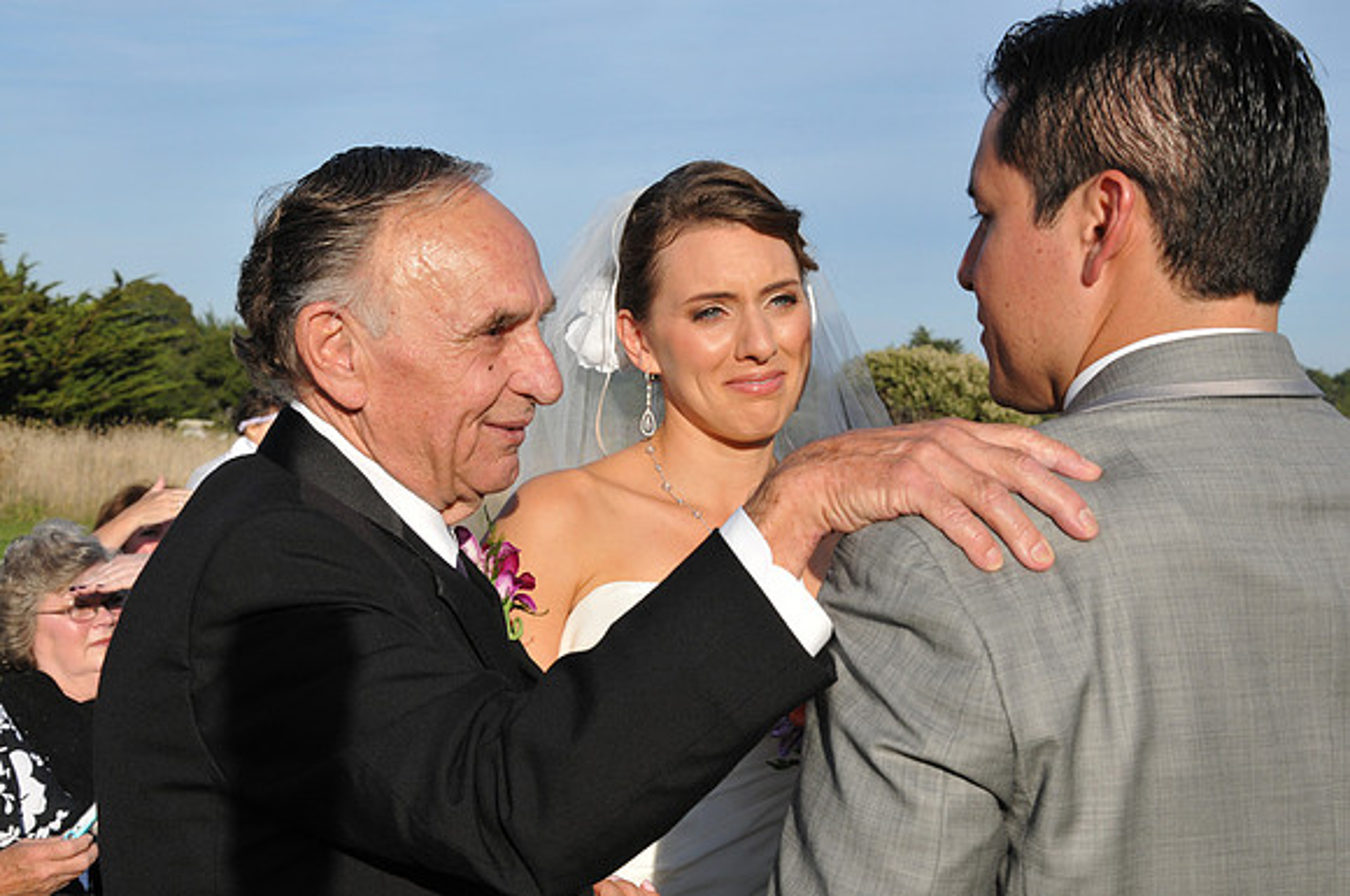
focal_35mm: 72
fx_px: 2696
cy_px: 448
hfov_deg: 28.1
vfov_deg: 18.9
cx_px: 675
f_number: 11
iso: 400
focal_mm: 48
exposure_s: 1/500
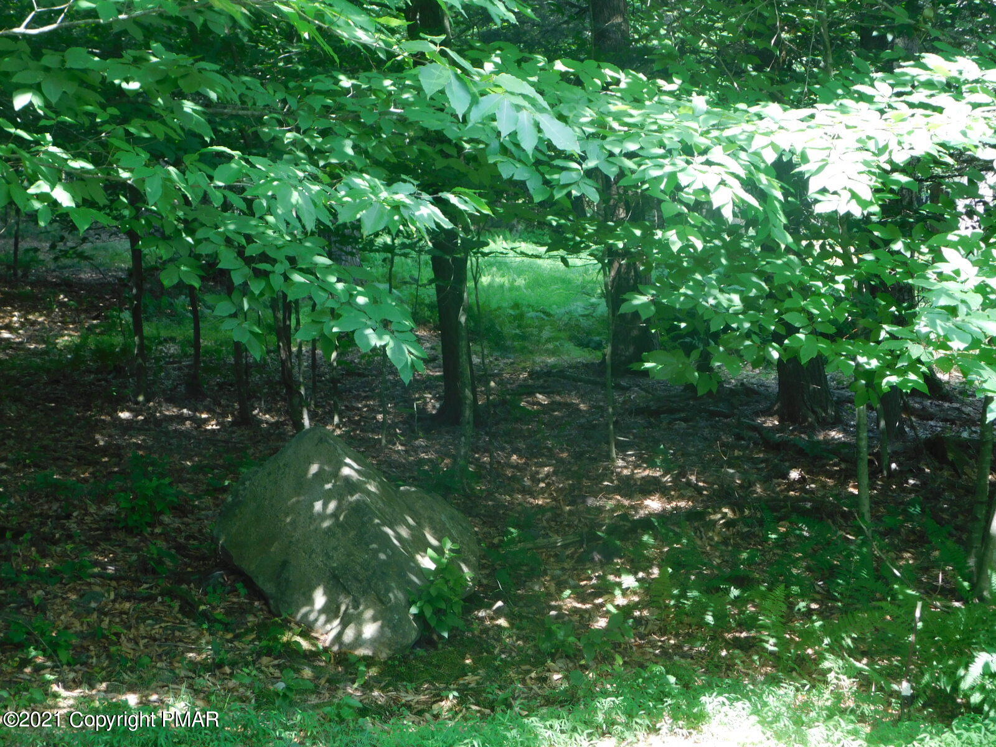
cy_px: 374
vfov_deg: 22.3
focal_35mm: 66
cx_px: 498
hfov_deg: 29.4
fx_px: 1899
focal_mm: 11.7
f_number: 4.2
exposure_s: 1/40
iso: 125
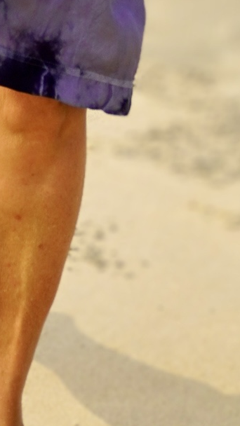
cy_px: -305
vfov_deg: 9.5
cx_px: -78
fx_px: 2469
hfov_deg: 5.5
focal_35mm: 218
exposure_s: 1/800
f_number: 5.6
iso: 100
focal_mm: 33
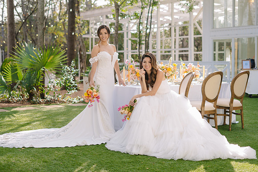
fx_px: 374
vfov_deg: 25.9
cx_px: 129
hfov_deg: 38.0
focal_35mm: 52
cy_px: 86
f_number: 2.2
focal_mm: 50
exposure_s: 1/200
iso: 50
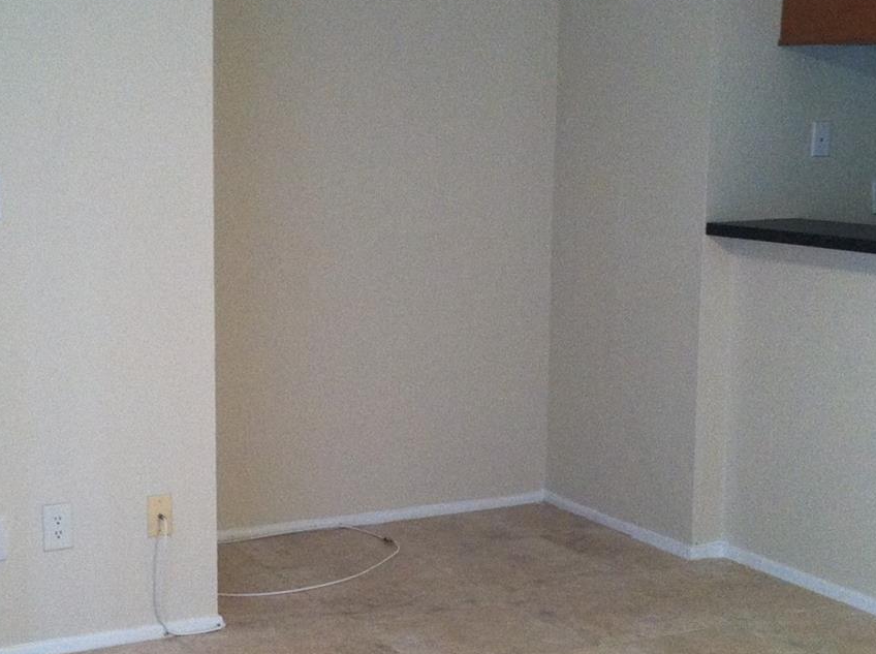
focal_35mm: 66
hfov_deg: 29.2
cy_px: 370
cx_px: 276
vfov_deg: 22.2
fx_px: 1667
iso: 250
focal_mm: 3.85
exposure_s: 1/15
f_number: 2.8
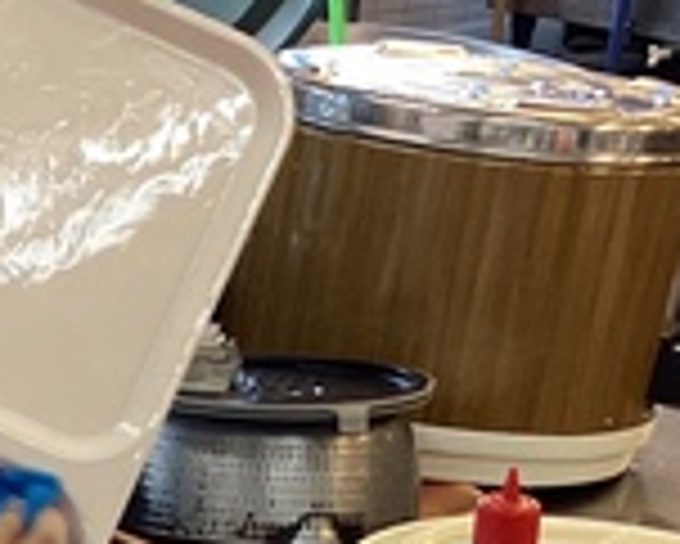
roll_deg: -1.7
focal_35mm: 128
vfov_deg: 11.9
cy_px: 616
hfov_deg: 14.0
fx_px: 2578
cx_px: -356
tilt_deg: -23.9
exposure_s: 1/60
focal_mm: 3.3
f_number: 2.4
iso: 80
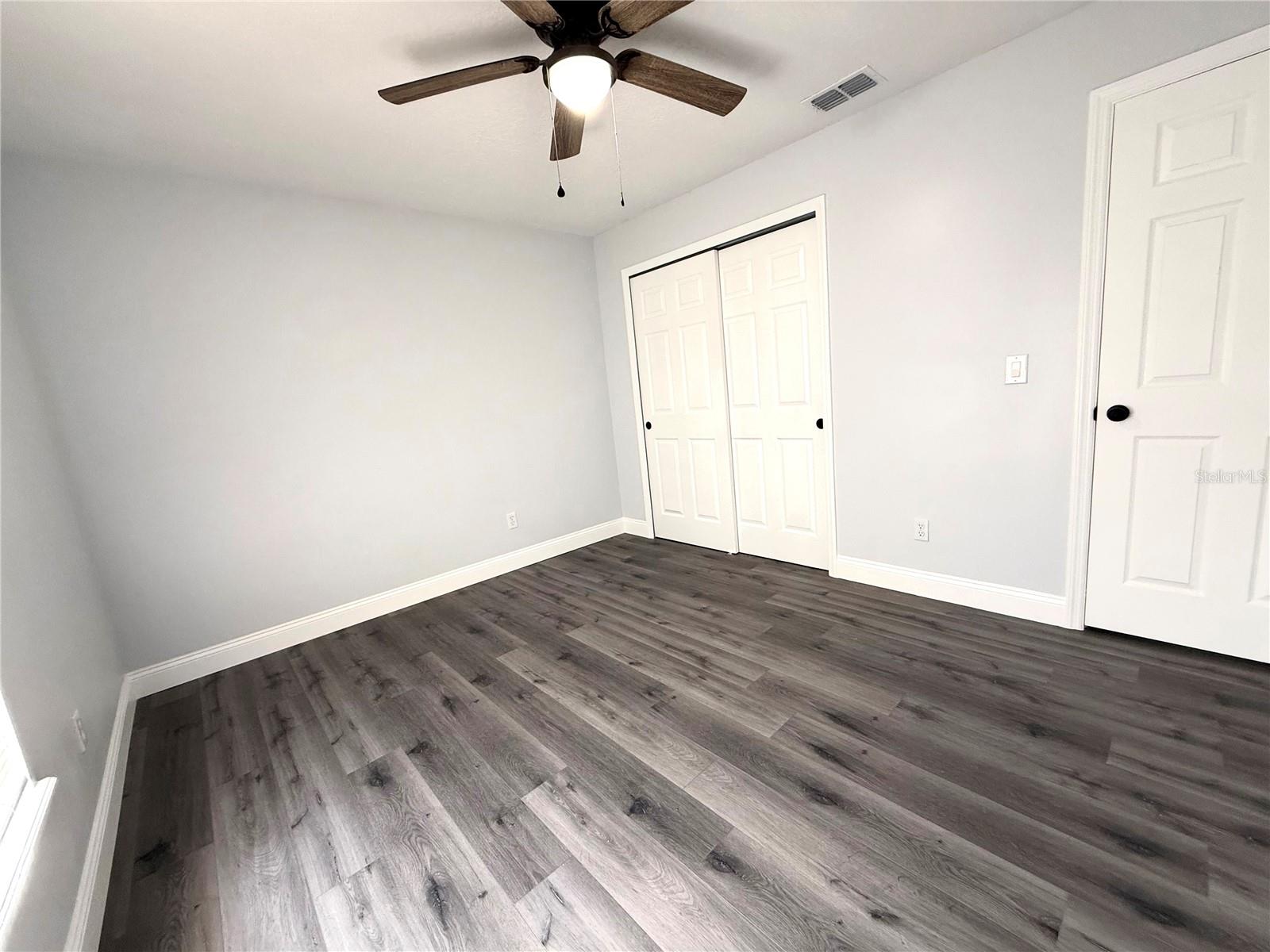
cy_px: 476
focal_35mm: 14
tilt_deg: -9.6
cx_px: 635
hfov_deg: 102.1
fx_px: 514
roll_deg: +5.9
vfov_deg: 85.7
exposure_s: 1/99
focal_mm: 2.22
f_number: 2.2
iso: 200
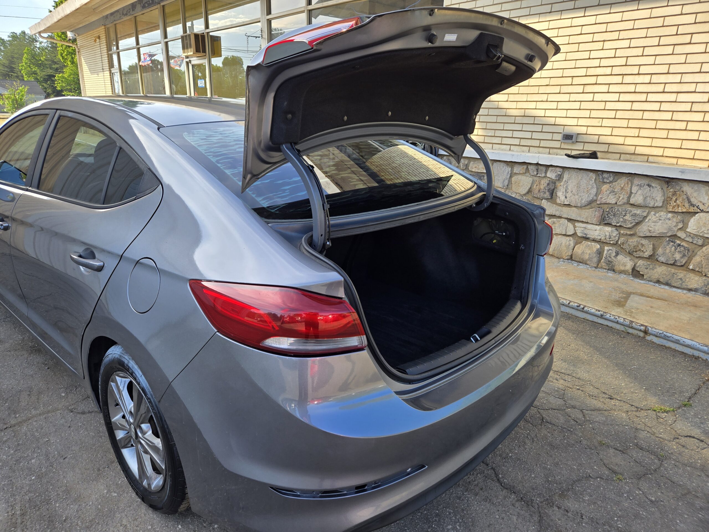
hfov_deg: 73.9
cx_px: 354
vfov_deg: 58.9
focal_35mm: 23
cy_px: 266
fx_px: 471
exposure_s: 1/542
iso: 25
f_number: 1.8
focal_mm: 5.4
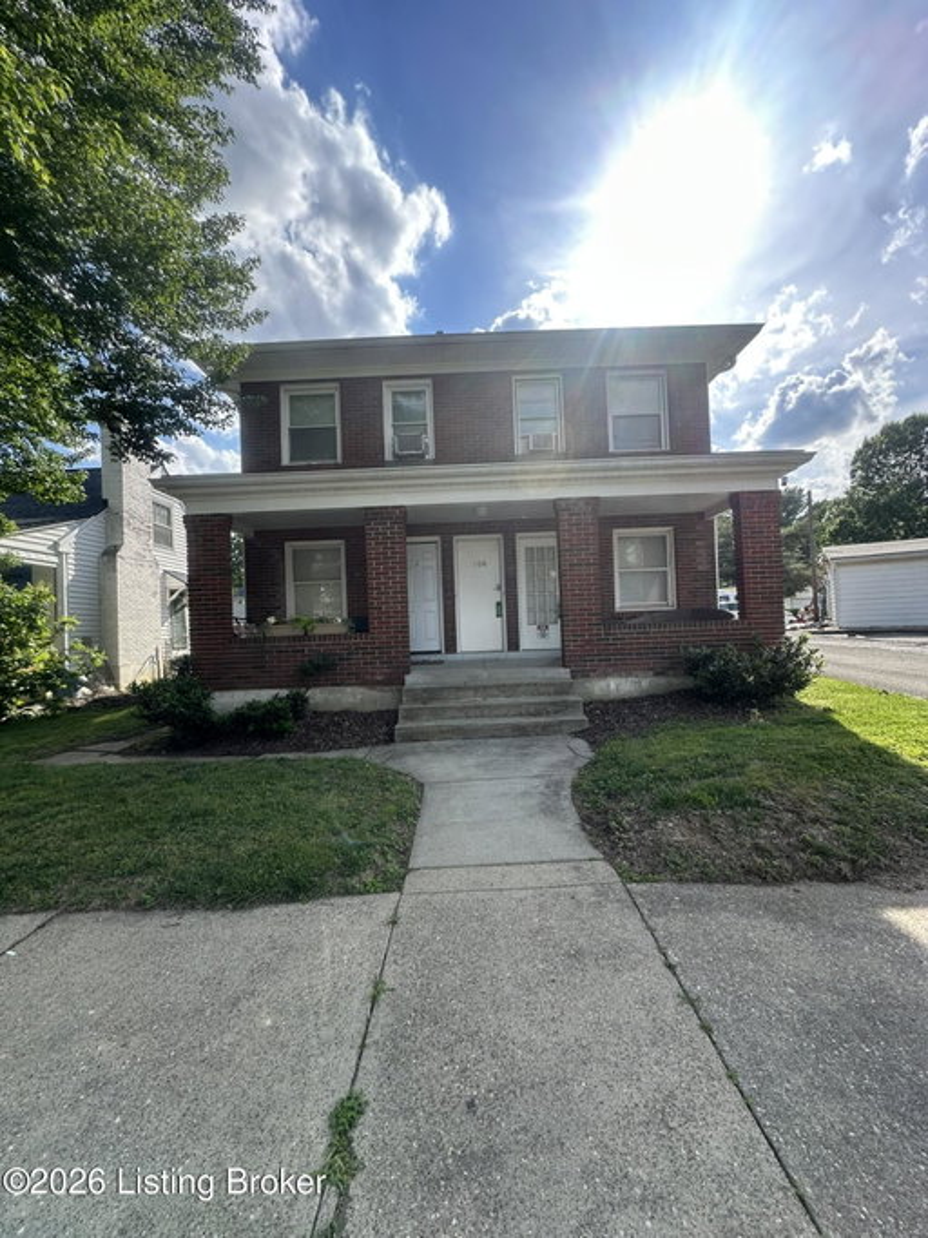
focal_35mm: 14
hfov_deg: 85.7
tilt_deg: +2.3
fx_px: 501
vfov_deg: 102.1
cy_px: 619
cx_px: 464
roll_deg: +0.9
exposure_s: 1/988
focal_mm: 2.22
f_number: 2.2
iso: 40
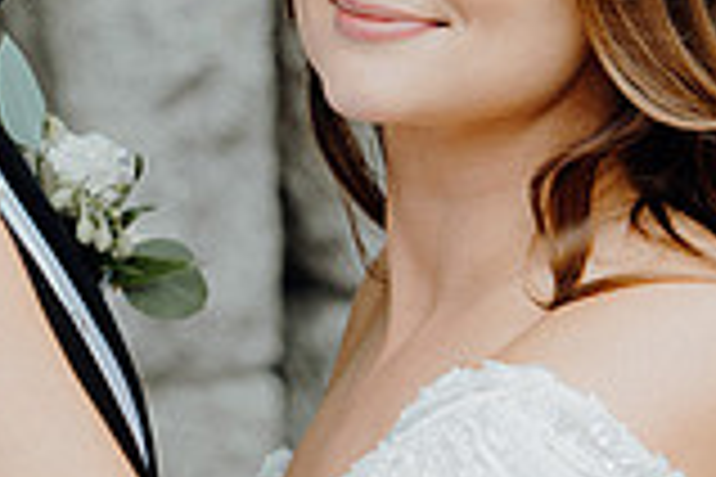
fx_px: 3401
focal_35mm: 171
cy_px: 61
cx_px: 14
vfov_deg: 8.0
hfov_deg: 11.9
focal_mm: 47
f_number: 3.5
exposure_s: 1/160
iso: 125
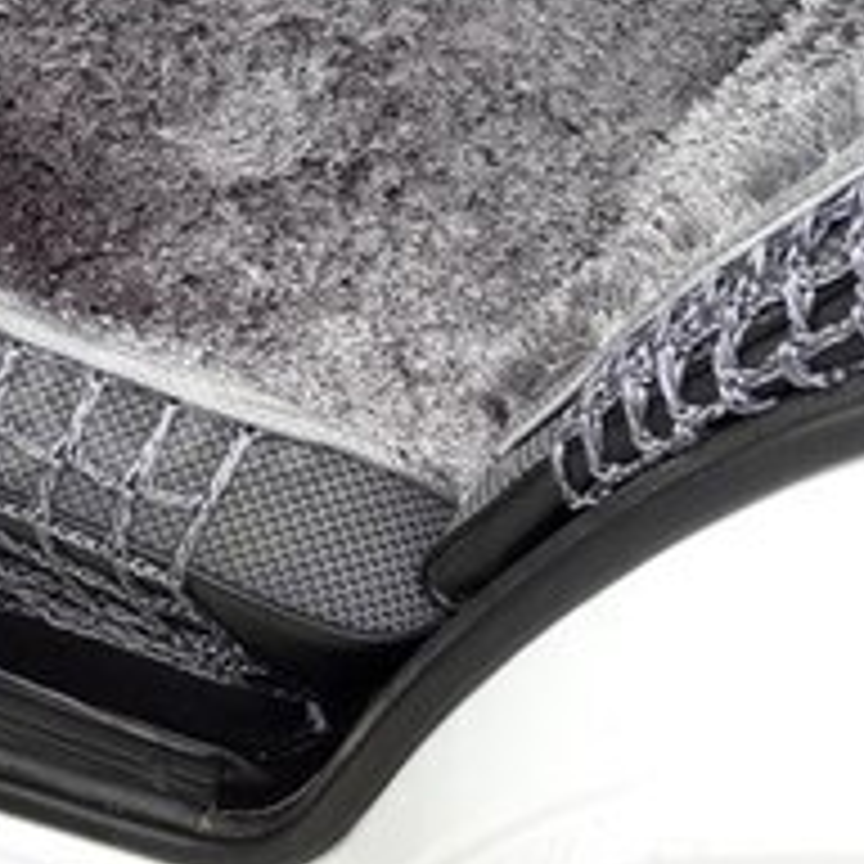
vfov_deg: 20.4
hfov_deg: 19.9
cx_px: 54
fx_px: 2400
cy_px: 403
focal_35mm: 85
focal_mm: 3.7
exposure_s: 1/285
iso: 40
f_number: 1.9
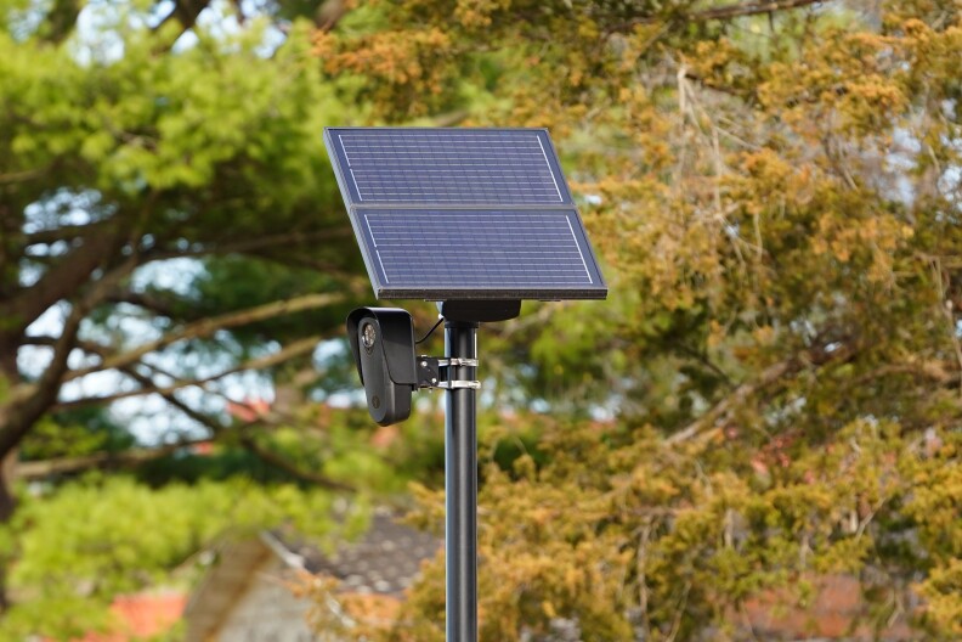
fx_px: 8016
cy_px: 321
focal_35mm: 300
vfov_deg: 4.6
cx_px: 481
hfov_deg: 6.9
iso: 400
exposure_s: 1/500
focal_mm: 200
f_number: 5
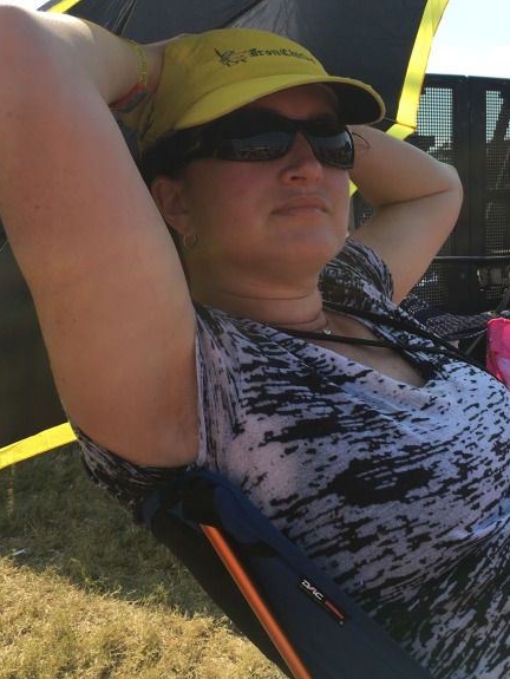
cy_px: 266
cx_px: 345
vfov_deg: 43.6
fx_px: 844
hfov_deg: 33.3
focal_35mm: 43
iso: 25
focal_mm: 4.15
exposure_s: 1/1131
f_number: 2.2
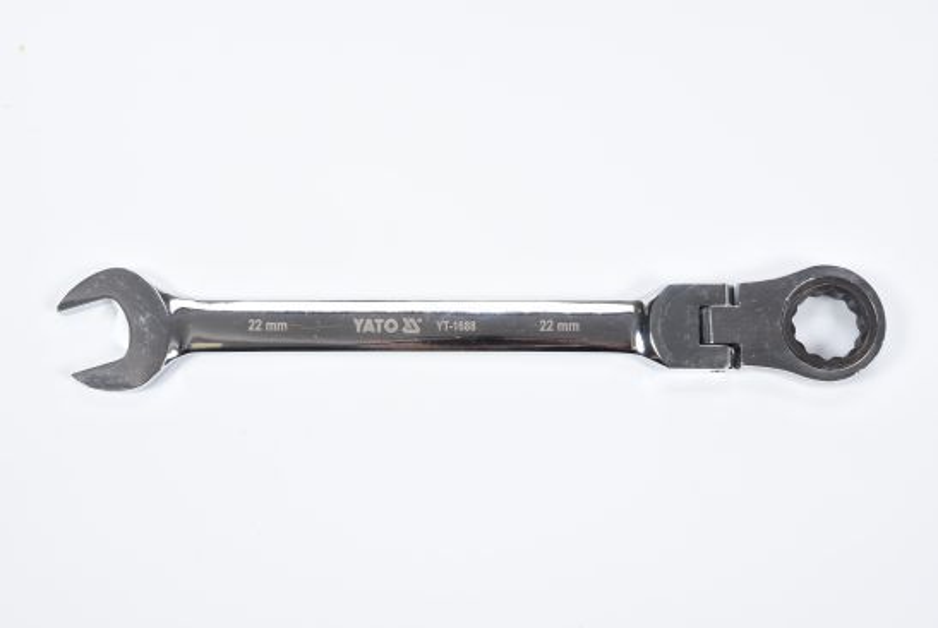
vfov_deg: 20.7
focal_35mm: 66
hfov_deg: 30.5
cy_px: 314
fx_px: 1721
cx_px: 469
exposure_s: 1/125
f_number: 14
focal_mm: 44
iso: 250
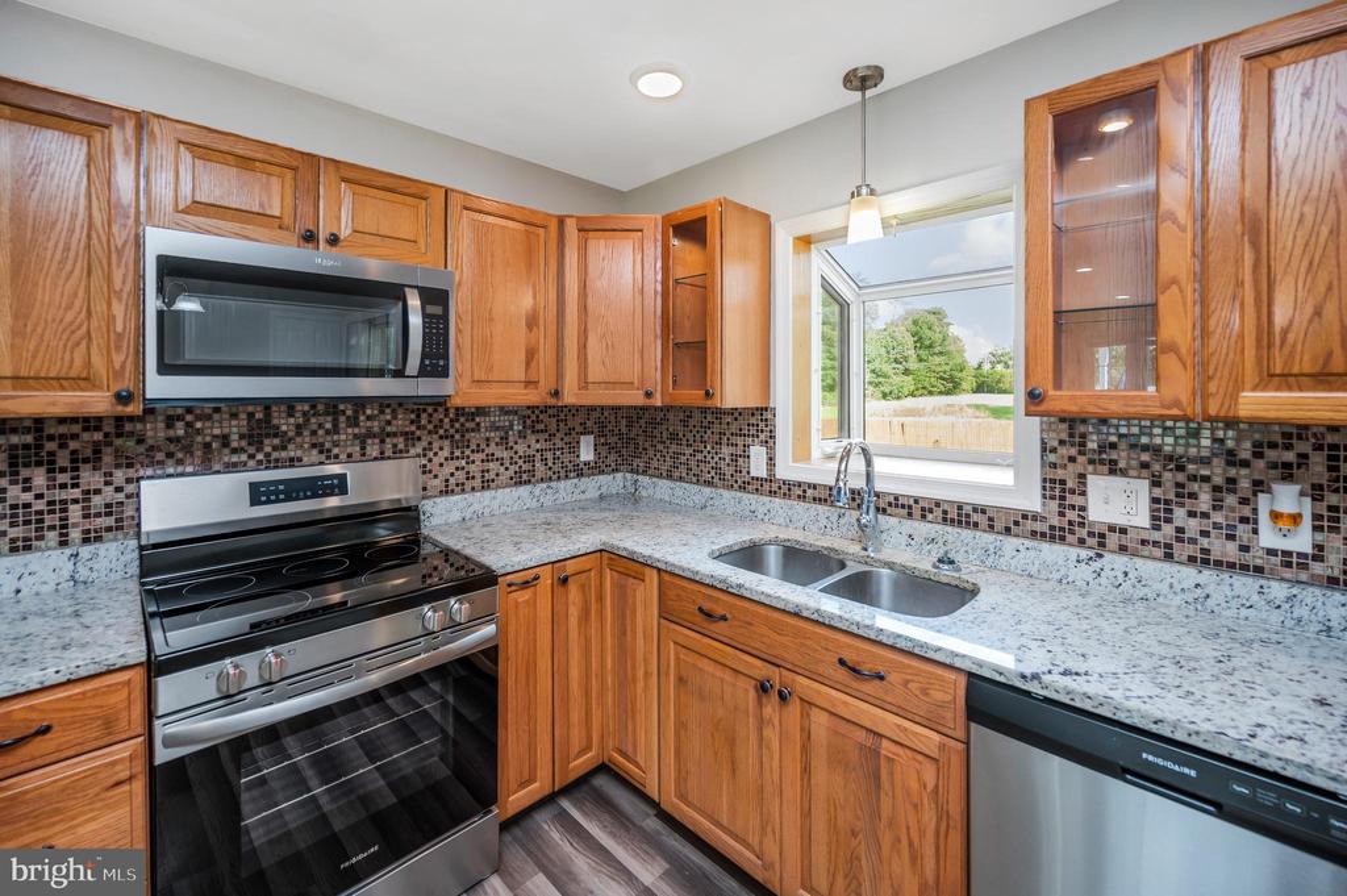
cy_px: 448
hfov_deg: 104.3
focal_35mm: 14
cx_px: 674
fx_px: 523
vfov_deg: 81.1
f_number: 4
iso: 220
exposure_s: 1/60
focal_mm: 14
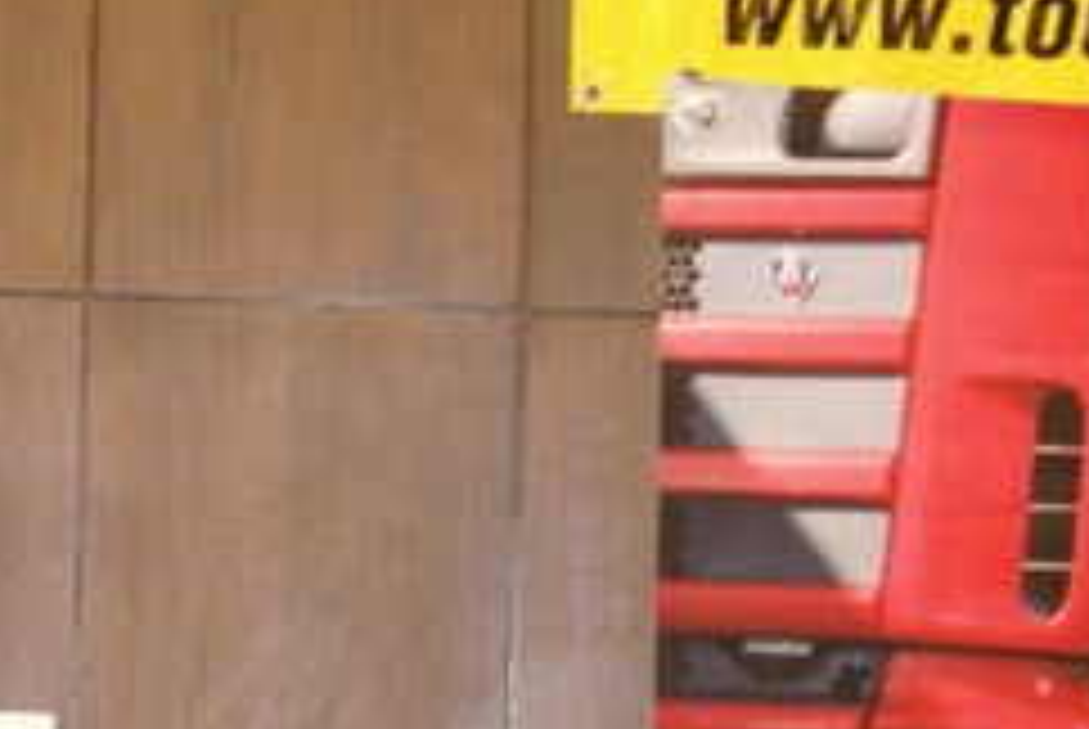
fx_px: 3937
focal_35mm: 130
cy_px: 850
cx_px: 486
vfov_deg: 10.4
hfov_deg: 15.7
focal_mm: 30
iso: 1600
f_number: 5
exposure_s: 1/8
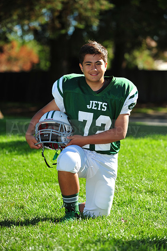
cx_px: 84
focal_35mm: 145
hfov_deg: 9.5
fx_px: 1010
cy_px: 126
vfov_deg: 14.2
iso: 400
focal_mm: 145
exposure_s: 1/1600
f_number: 4.5
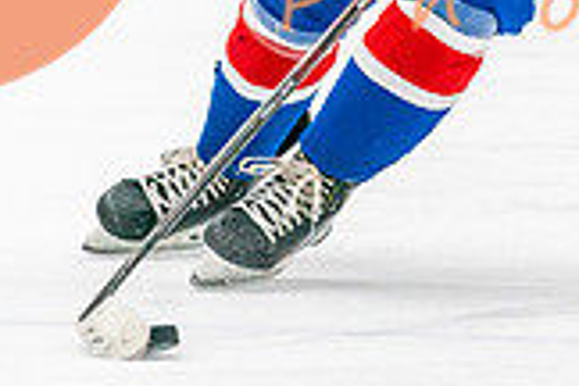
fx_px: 14217
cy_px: -206
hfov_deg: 2.3
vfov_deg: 1.6
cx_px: 447
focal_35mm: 884
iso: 3200
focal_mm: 200
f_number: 2.8
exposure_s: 1/1250
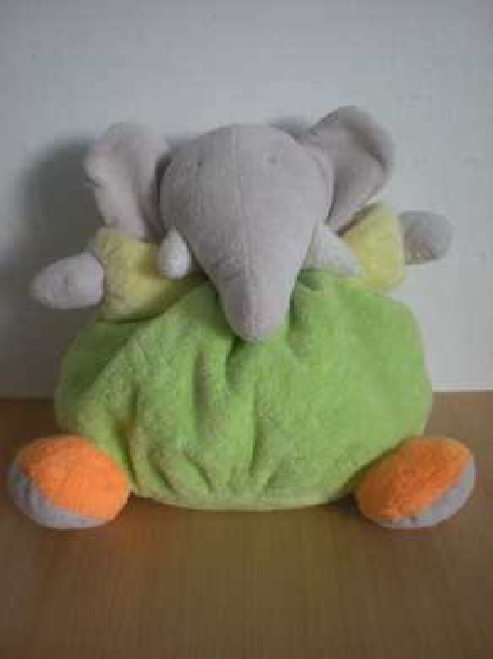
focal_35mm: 38
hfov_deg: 37.7
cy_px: 330
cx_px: 246
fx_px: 722
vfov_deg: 49.0
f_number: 3.1
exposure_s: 1/36.4
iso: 200
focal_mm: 6.3
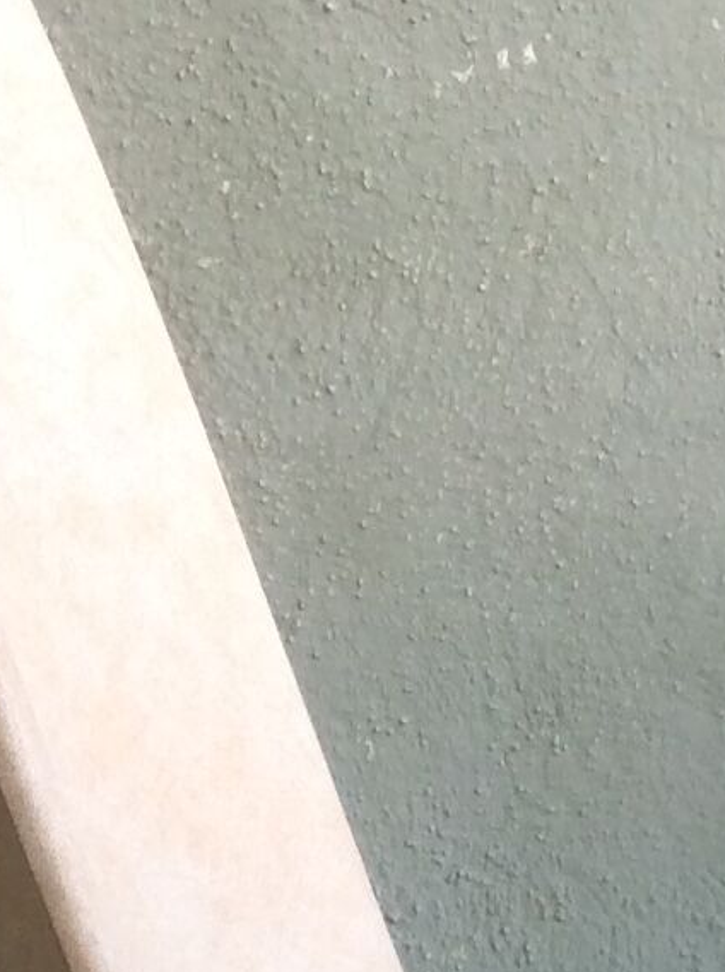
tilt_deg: -9.5
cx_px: 650
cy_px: 1585
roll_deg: +1.3
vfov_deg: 12.7
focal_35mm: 146
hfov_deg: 10.1
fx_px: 4089
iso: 32
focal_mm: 3.3
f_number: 2.4
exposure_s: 1/33
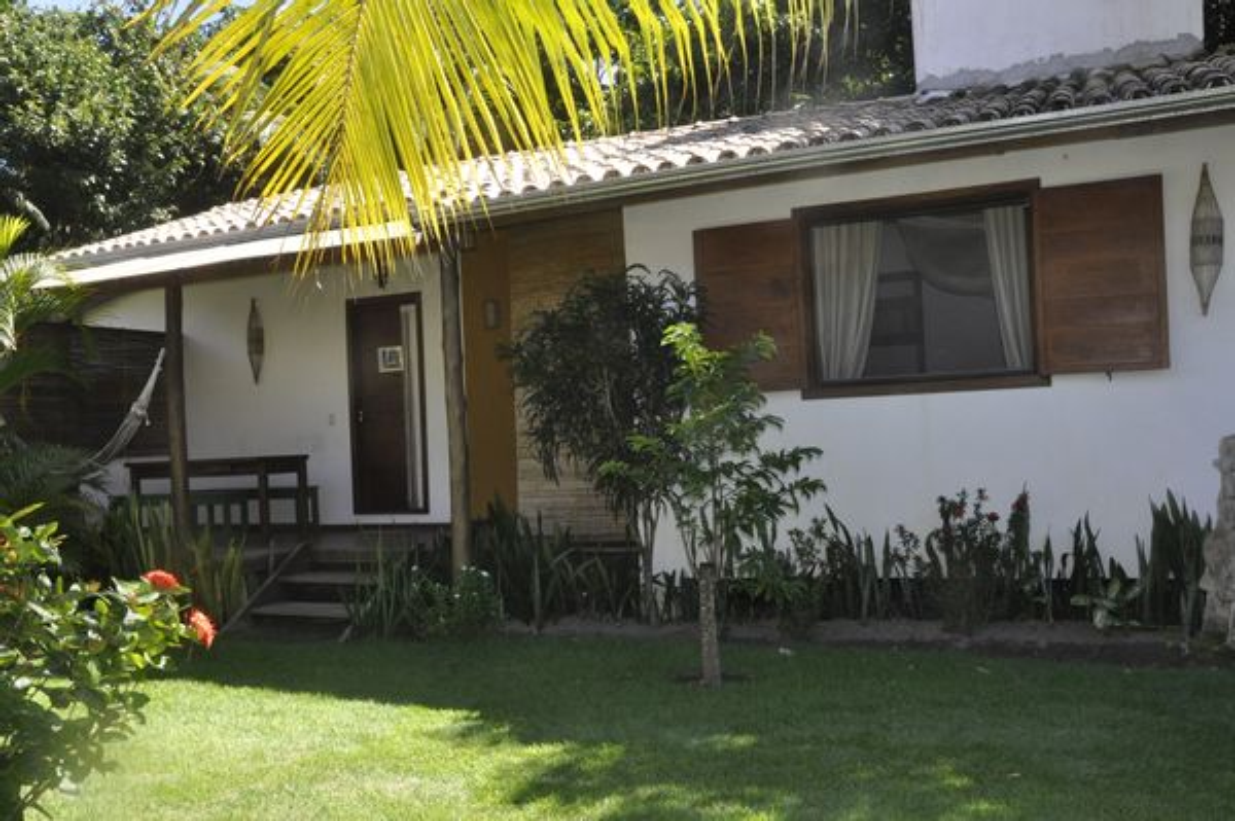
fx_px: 1183
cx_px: 618
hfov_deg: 55.1
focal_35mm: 34
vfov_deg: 38.3
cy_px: 410
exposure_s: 1/200
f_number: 13
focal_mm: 23
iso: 1000
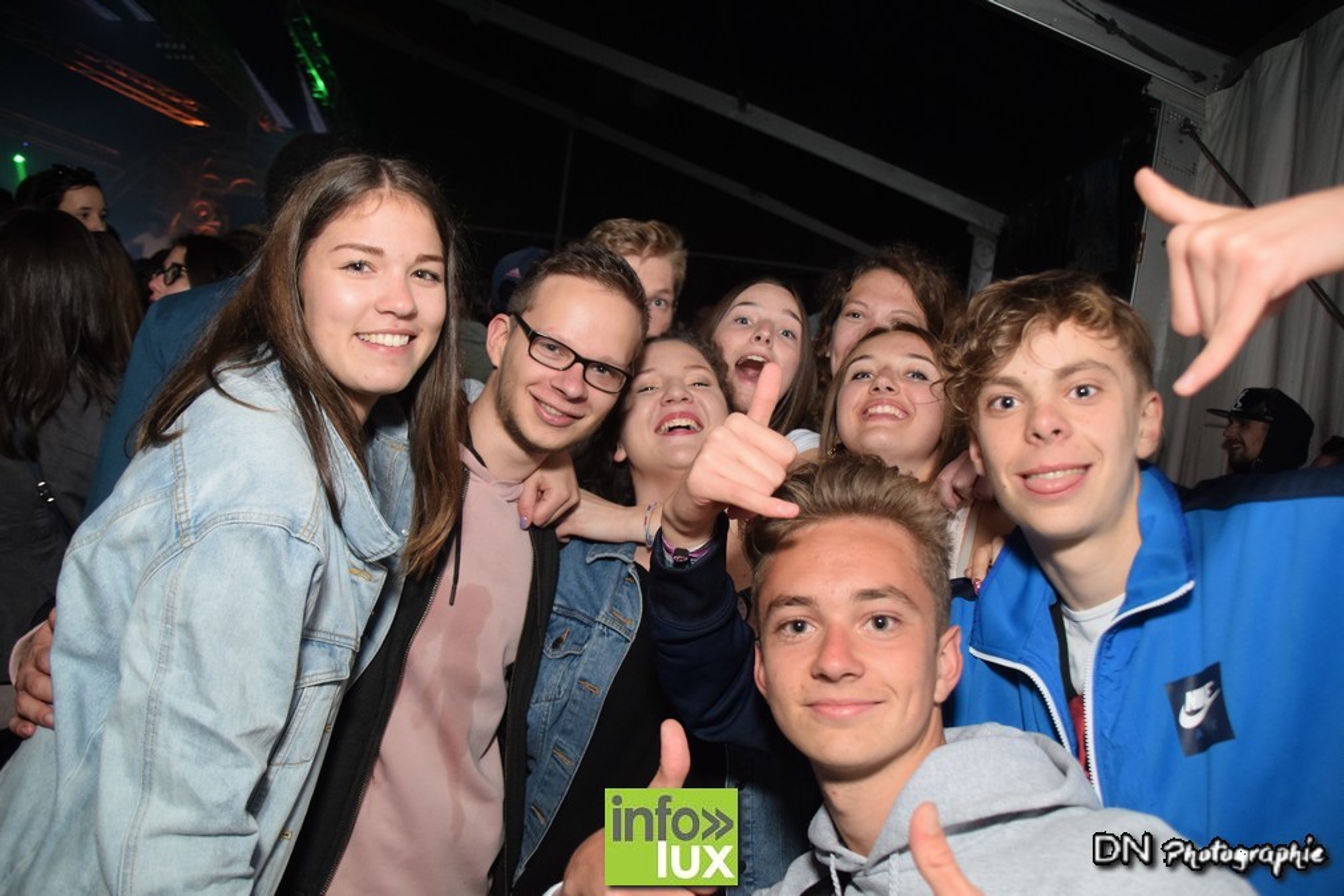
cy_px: 448
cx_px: 672
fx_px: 1008
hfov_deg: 67.4
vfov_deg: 47.9
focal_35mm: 27
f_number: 3.5
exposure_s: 1/50
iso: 1600
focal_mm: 18
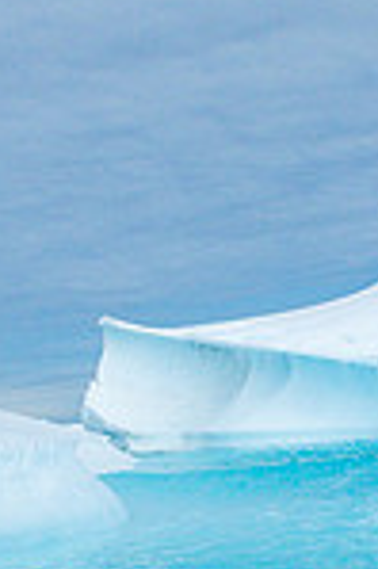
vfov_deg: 19.9
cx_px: 323
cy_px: 431
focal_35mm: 102
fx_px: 1610
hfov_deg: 13.3
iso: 2500
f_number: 11
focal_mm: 17.1
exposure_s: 1/1600
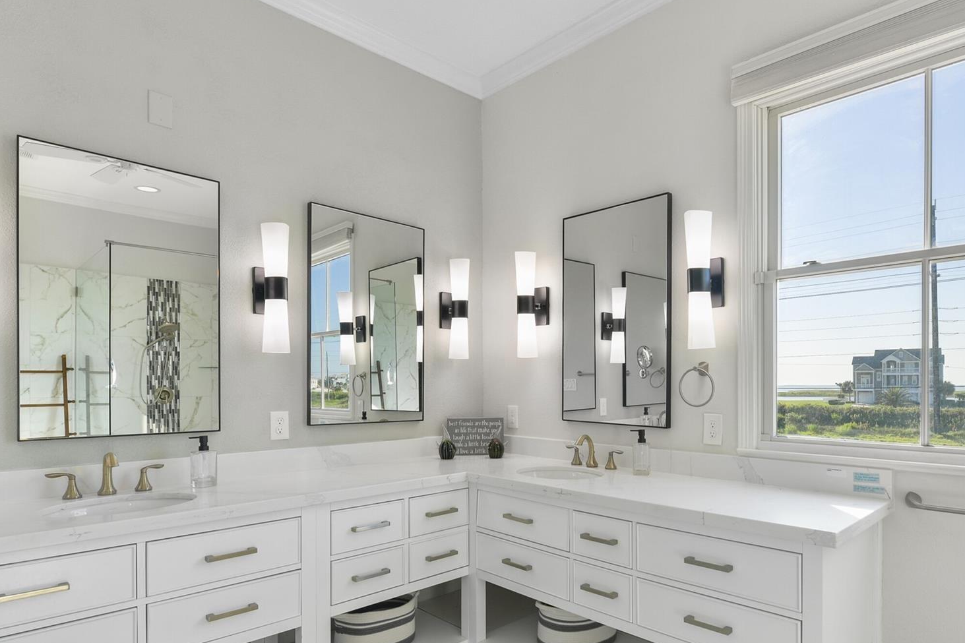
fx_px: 563
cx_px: 547
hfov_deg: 80.8
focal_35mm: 21
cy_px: 390
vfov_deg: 58.9
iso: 64
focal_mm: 15
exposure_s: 1/13
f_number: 8
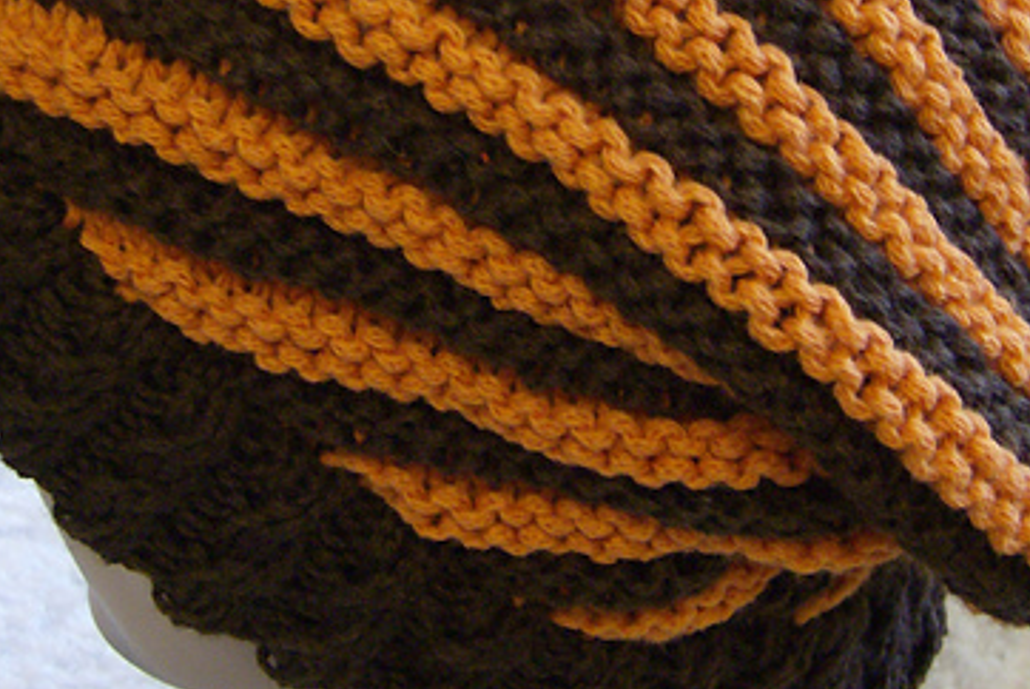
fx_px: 1890
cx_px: 548
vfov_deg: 19.9
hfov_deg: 30.5
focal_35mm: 66
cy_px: -26
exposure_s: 1/9.68
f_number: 2.8
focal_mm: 6
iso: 200
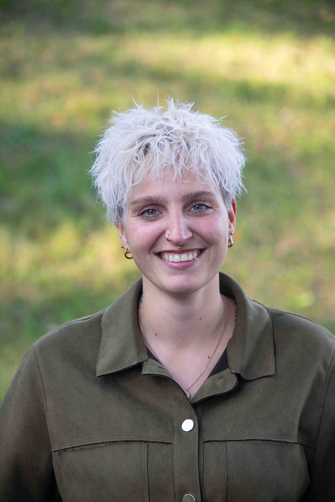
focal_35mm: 120
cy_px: 251
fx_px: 1673
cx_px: 168
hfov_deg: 11.4
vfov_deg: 17.1
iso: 400
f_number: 4
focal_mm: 120
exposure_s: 1/160
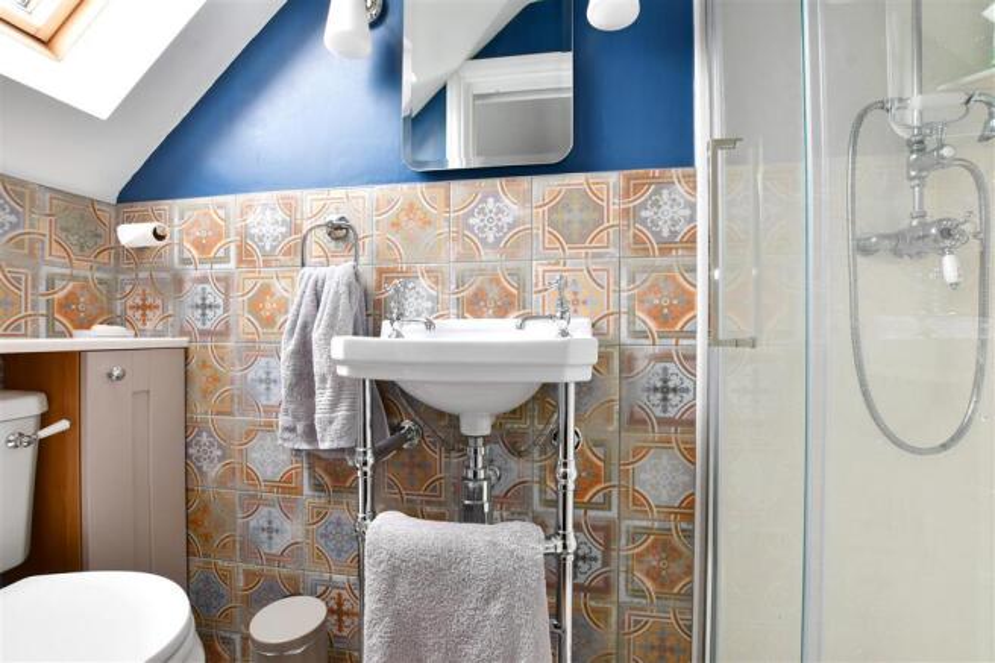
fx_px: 414
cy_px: 332
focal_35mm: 15
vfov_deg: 77.3
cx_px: 498
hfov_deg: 100.4
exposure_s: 1/10
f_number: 8
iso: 200
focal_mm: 10
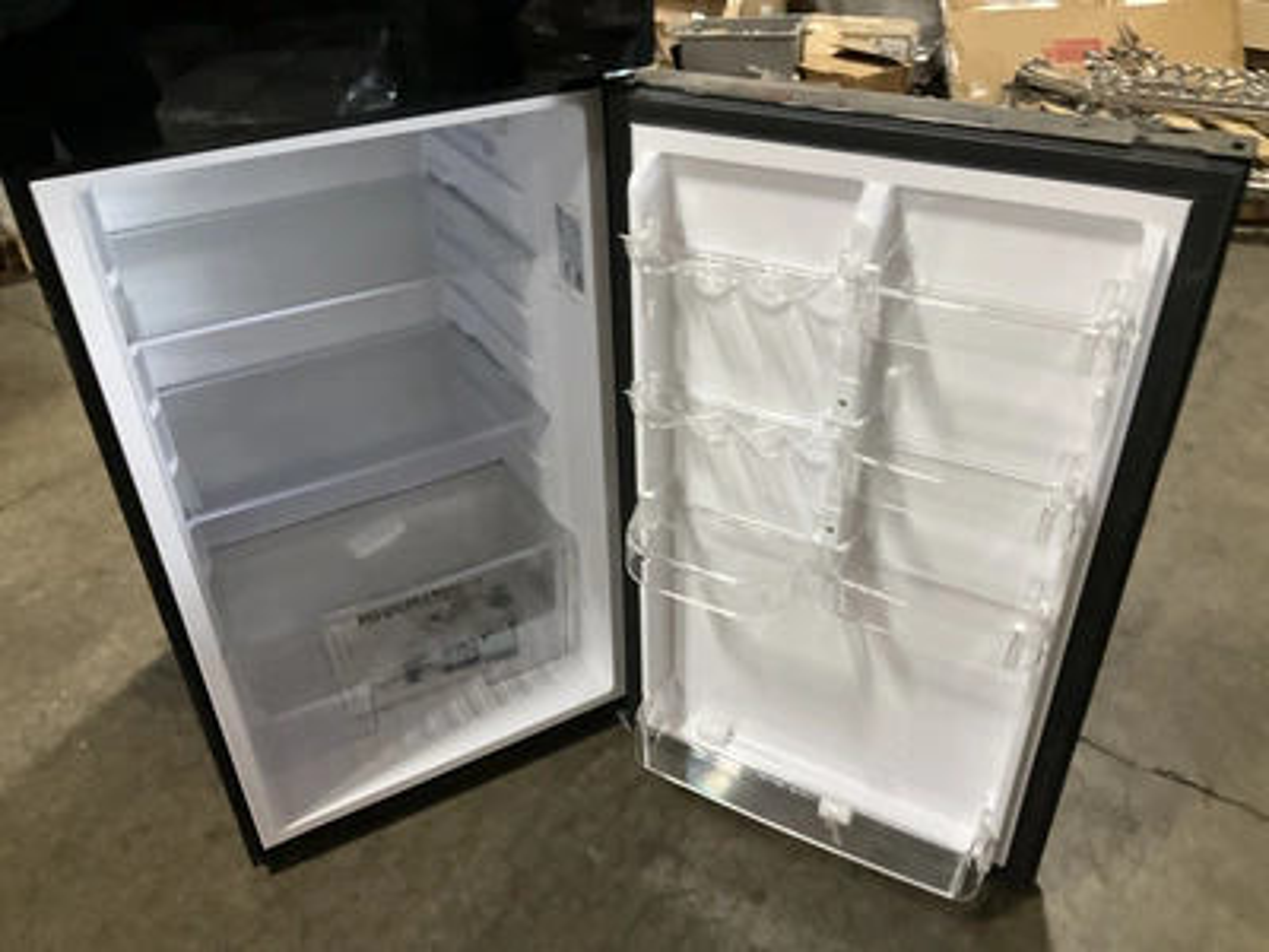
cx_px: 634
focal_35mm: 29
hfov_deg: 61.7
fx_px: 1063
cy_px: 476
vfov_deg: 48.2
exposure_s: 1/30
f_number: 1.8
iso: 250
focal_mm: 3
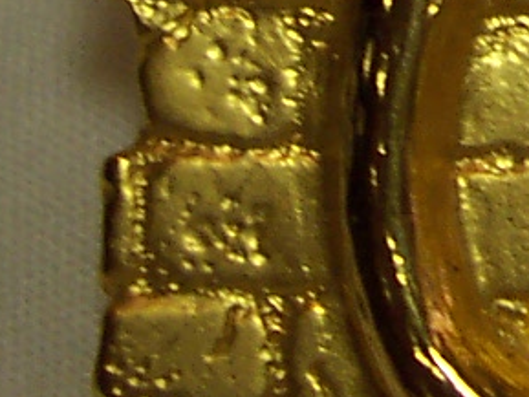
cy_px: -441
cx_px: 902
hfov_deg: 9.0
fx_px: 3241
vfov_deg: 6.8
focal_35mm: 212
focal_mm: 5.6
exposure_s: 1/90
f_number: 2.8
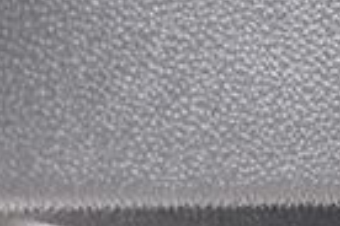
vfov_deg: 6.4
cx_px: 574
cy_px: -37
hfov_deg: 9.3
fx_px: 2007
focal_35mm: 212
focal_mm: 30.5
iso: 1400
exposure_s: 1/125
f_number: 4.8
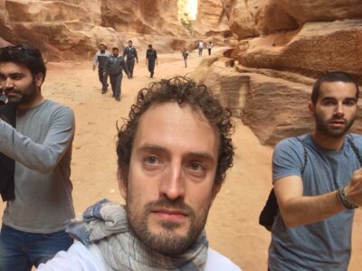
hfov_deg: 55.4
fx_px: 345
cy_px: 136
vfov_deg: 42.9
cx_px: 181
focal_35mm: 33
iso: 64
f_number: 2.4
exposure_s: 1/120
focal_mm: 2.15
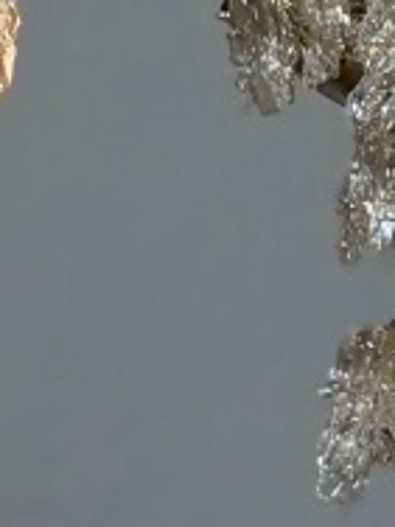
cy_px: -499
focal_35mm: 307
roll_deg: +0.3
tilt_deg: +7.5
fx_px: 4671
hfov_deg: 4.8
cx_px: 538
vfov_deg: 6.3
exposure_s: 1/100
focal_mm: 6.76
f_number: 1.78
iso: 80
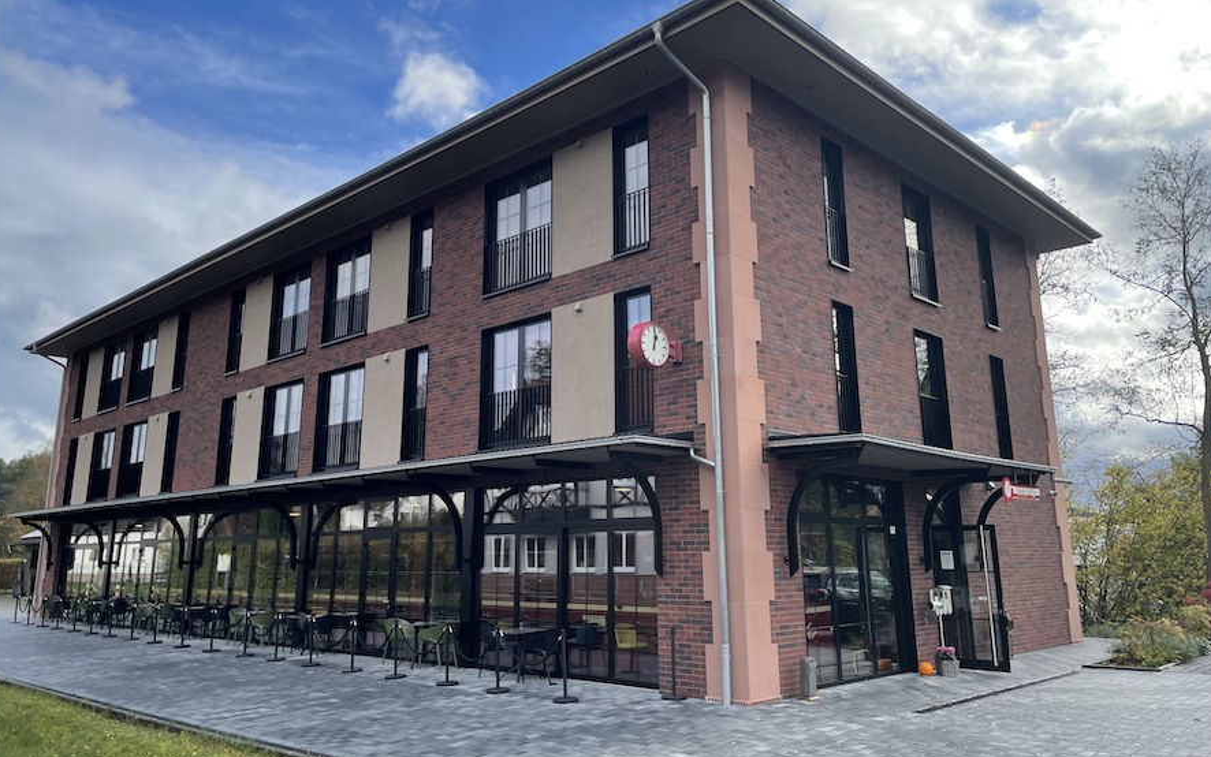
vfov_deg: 44.5
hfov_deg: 66.5
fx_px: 924
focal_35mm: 28
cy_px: 340
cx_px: 599
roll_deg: +0.6
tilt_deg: +12.9
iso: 32
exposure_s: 1/1916
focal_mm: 4.2
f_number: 1.6
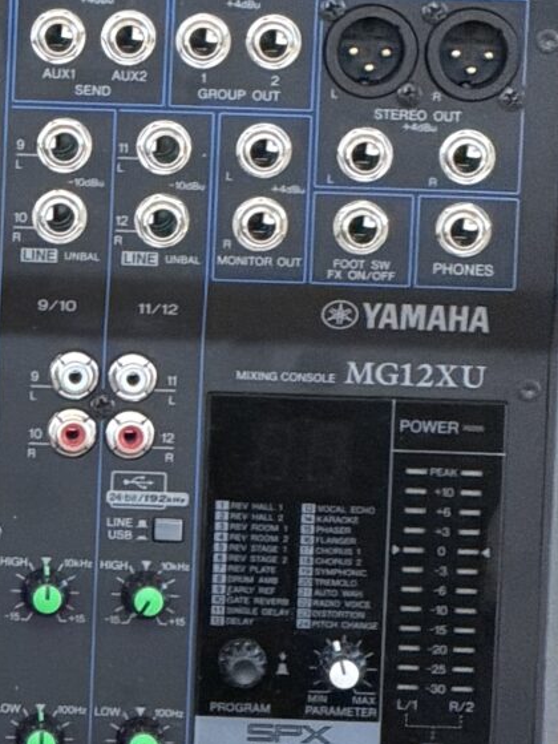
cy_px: 614
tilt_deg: -9.4
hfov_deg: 3.2
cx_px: -558
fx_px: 9822
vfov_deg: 4.3
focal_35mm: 457
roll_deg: -2.7
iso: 500
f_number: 2.8
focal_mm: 16.89
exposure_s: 1/93
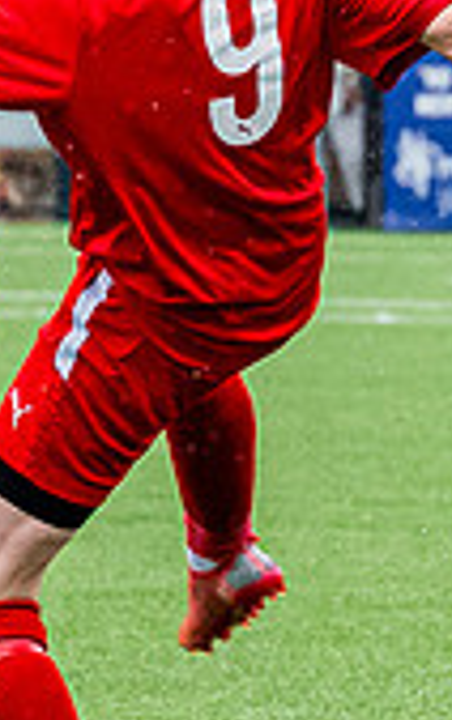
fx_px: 14863
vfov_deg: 2.8
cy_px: 323
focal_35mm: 756
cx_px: 99
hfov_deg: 1.7
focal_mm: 93
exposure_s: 1/1250
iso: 1250
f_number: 4
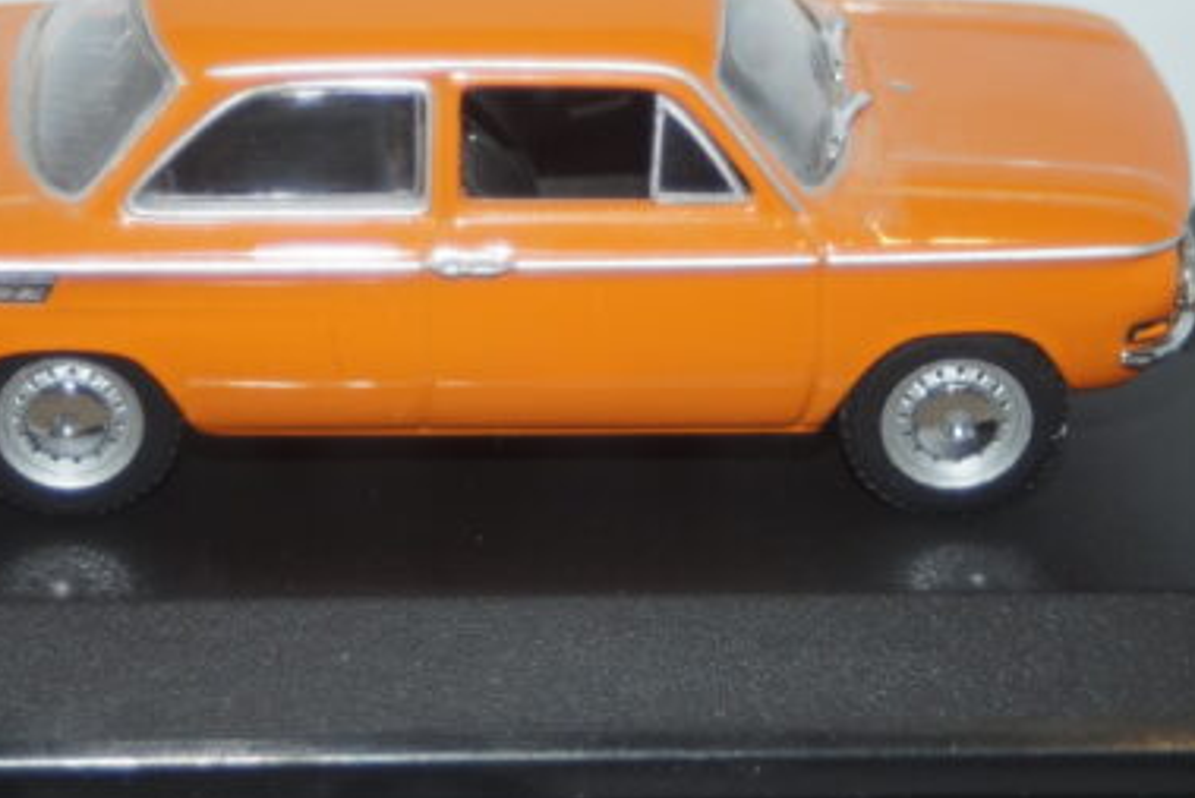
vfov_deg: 7.2
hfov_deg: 10.8
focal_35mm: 190
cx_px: 470
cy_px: 287
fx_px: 6309
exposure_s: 1/60
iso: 400
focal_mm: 80
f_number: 5.6
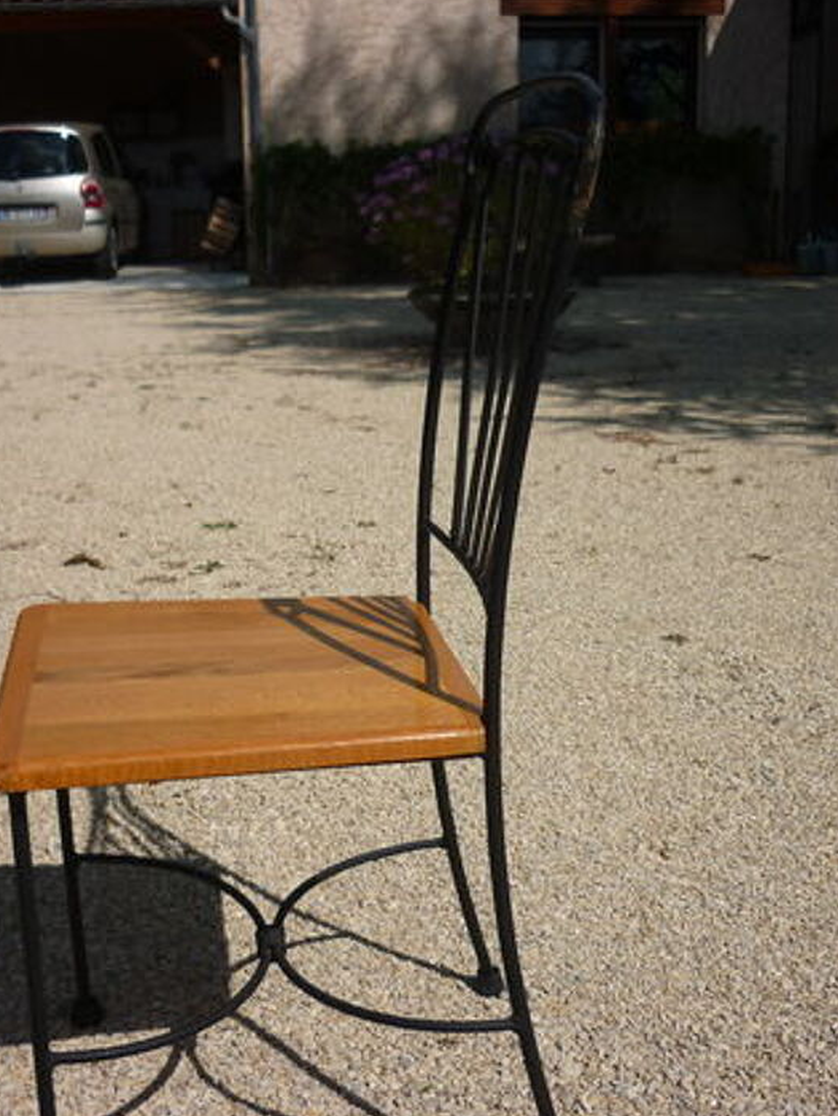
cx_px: 393
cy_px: 548
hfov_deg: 30.9
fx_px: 1516
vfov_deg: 40.4
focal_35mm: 47
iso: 80
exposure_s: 1/400
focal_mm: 5.5
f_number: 8
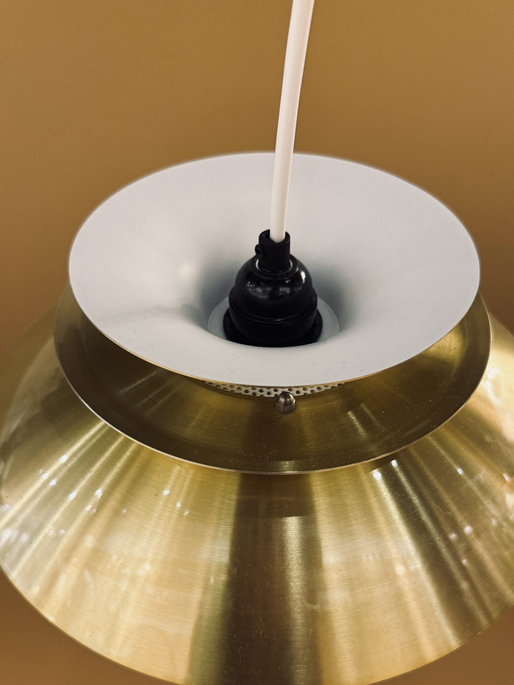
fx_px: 594
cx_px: 268
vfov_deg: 59.6
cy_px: 398
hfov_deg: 46.8
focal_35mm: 30
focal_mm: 6.76
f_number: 1.78
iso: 250
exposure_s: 1/100
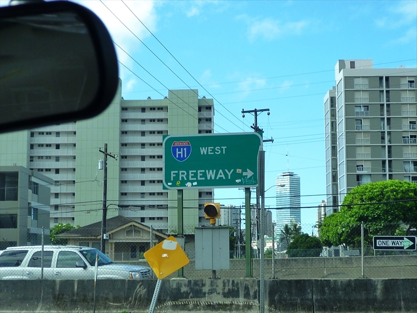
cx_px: 208
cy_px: 156
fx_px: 783
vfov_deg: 22.6
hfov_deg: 29.8
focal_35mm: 65
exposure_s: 1/250
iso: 125
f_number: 4.2
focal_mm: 7.4
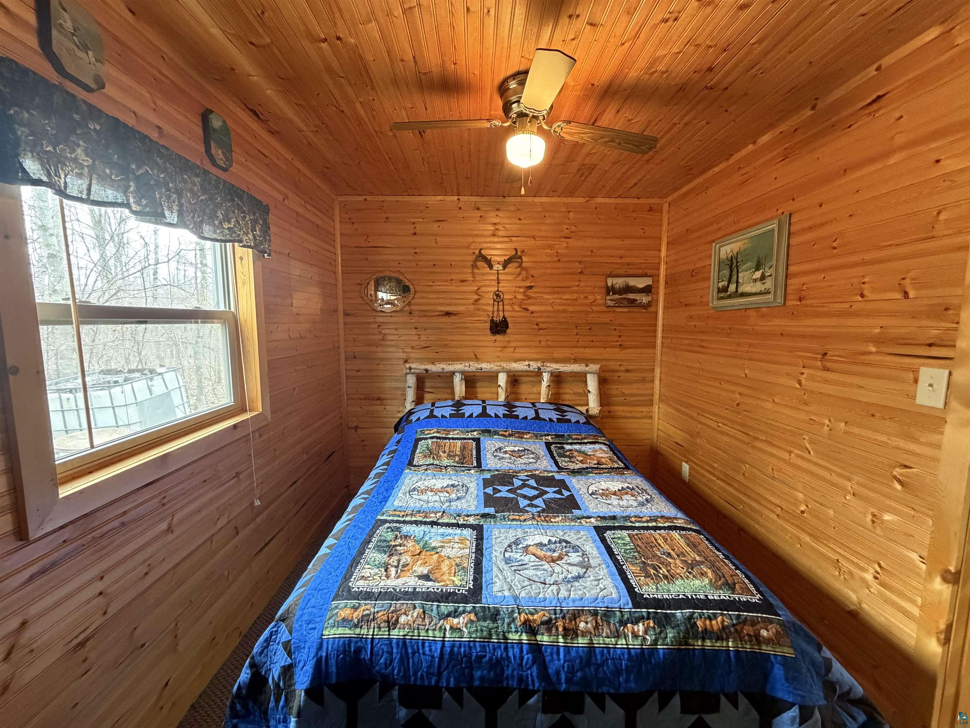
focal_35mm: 14
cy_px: 364
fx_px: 392
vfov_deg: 85.7
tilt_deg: -6.6
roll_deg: +0.2
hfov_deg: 102.1
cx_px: 485
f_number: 2.2
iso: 640
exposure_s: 1/60
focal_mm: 2.22
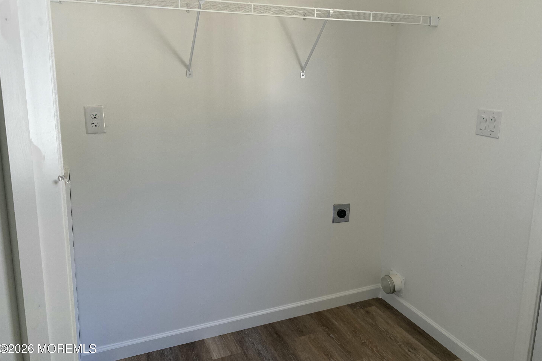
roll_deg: -0.8
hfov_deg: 65.5
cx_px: 279
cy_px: 158
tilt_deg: -10.9
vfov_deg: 46.3
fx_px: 422
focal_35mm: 28
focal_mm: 4.25
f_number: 1.8
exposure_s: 1/121
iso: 80
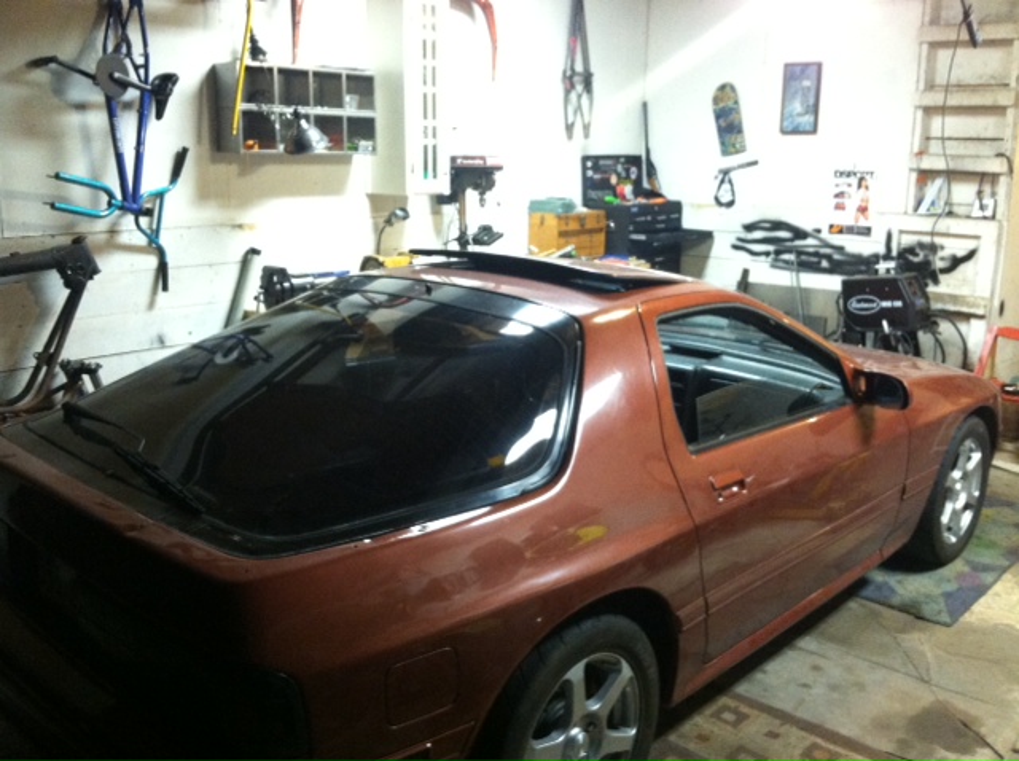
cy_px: 380
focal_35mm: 35
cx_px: 510
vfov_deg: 40.6
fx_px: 1029
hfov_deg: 52.7
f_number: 2.8
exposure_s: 1/15
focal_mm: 3.9
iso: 400
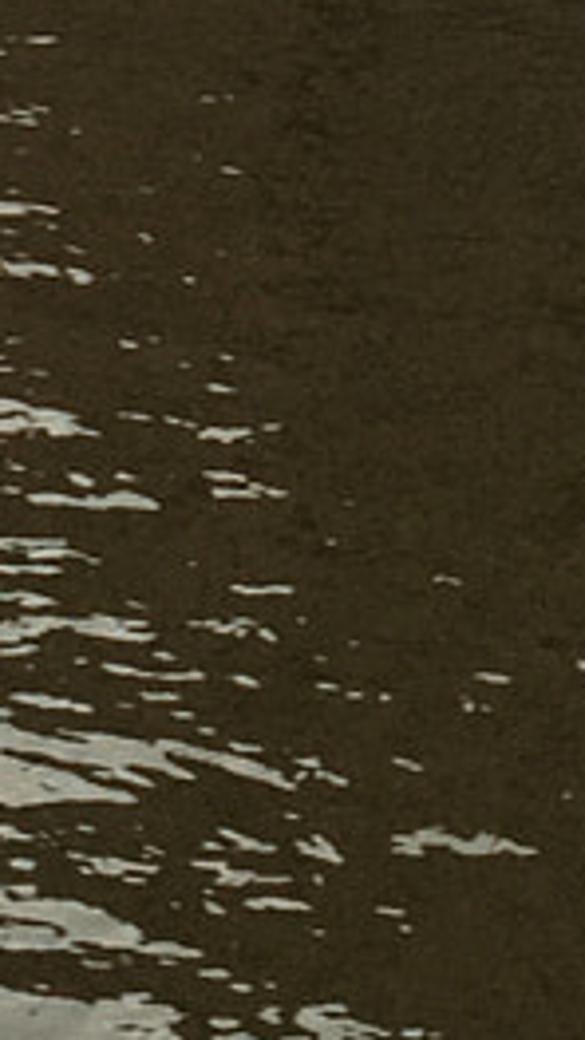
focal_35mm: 192
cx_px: 486
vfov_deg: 10.7
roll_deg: +0.9
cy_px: -688
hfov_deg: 6.3
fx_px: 5293
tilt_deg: -4.0
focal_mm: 4.15
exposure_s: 1/100
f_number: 2.2
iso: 40
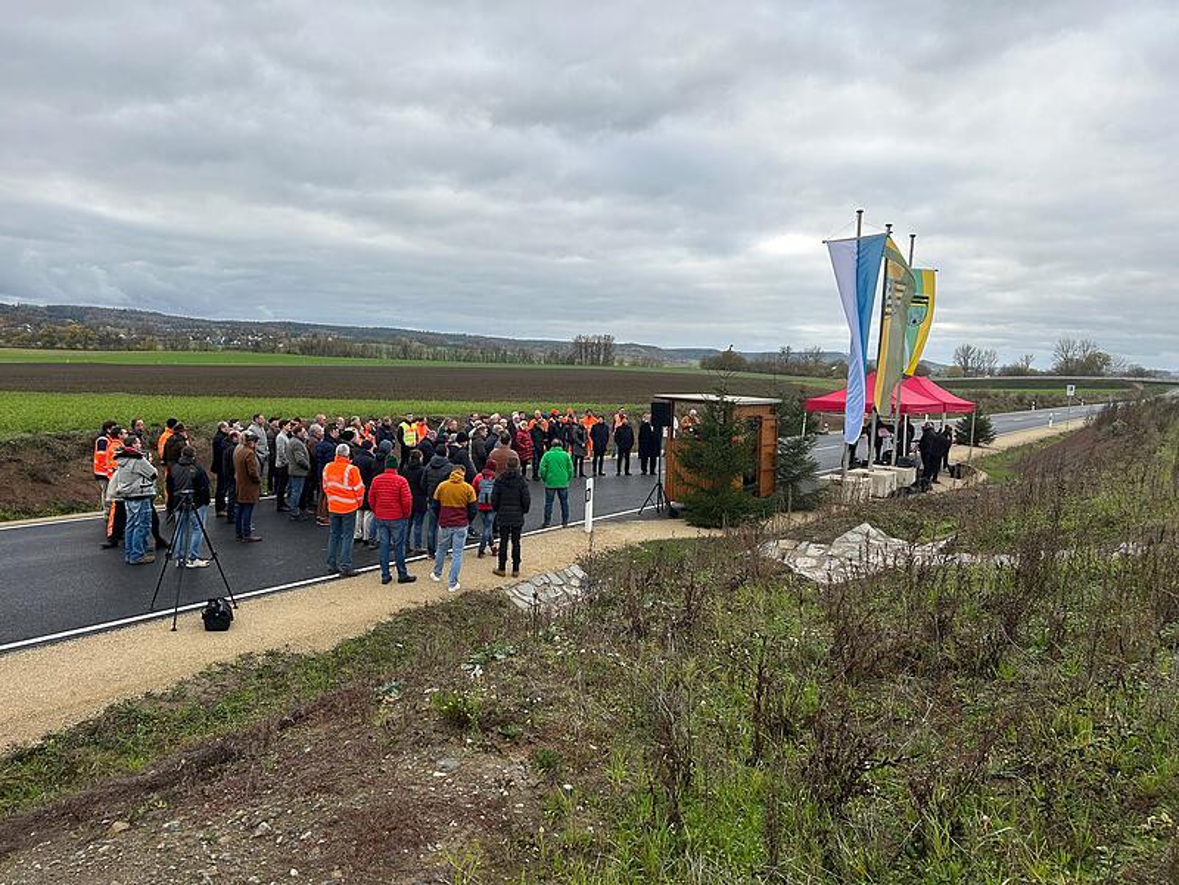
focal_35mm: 26
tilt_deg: -5.2
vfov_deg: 53.1
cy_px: 442
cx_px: 590
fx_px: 886
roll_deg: -3.1
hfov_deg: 67.3
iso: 50
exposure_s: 1/803
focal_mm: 5.7
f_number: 1.5
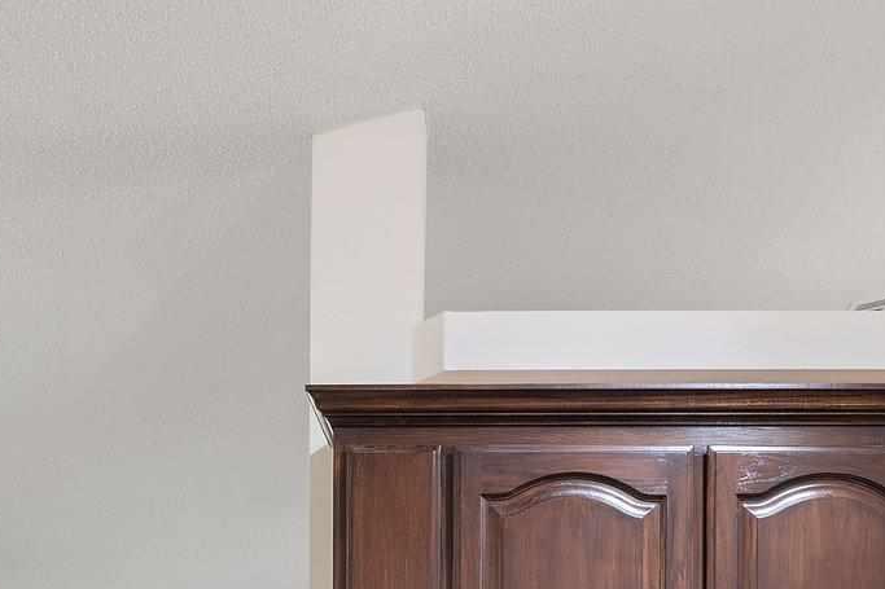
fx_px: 1106
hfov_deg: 43.6
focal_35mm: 45
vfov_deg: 24.4
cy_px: 842
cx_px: 478
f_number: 10
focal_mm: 10
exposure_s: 3.2
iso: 500
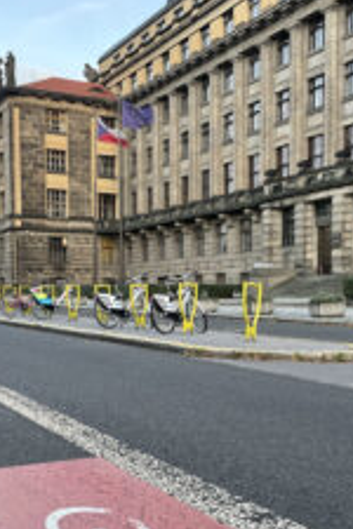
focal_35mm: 48
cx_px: 179
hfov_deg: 28.1
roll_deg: +0.6
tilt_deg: -3.2
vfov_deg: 40.9
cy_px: 322
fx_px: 706
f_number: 1.6
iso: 125
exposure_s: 1/119
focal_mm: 4.2
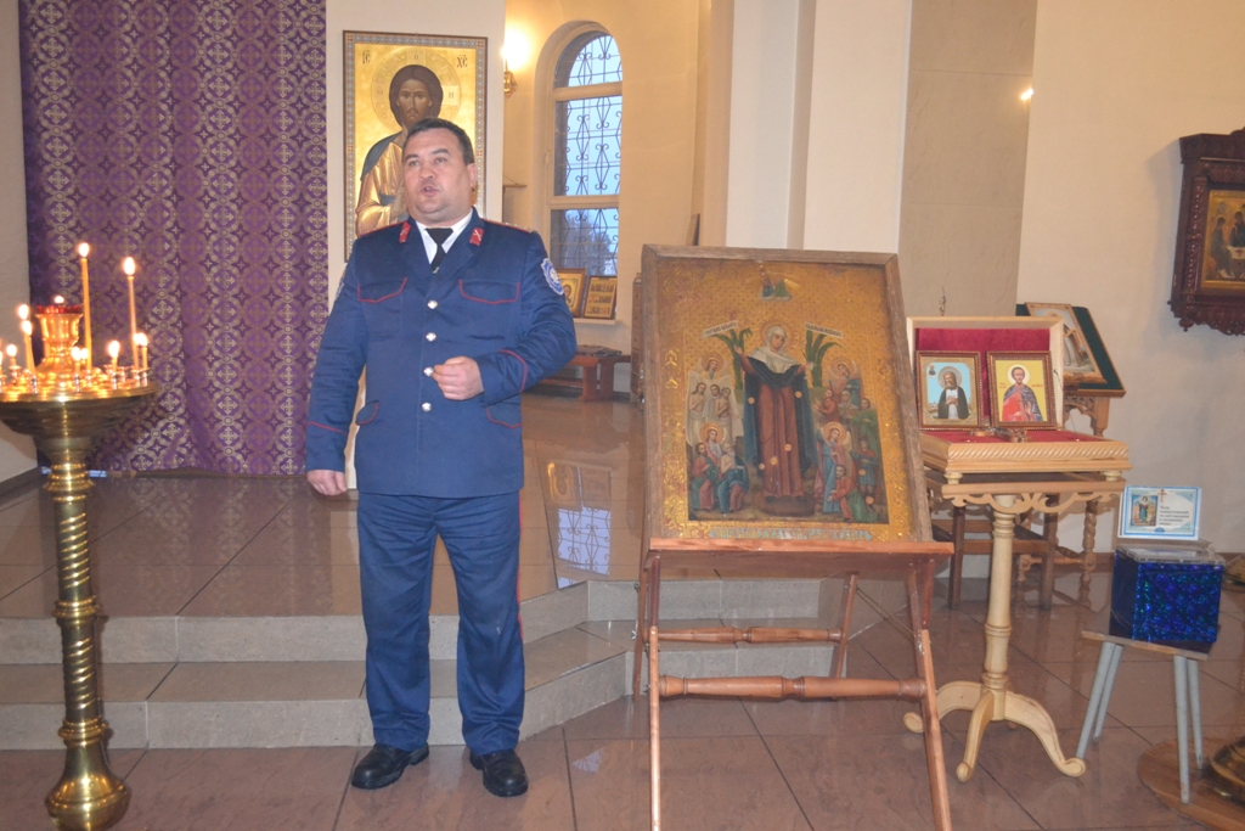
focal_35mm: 30
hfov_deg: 61.9
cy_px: 416
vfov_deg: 43.6
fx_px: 1038
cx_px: 622
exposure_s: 1/60
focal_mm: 20
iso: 3200
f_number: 3.8
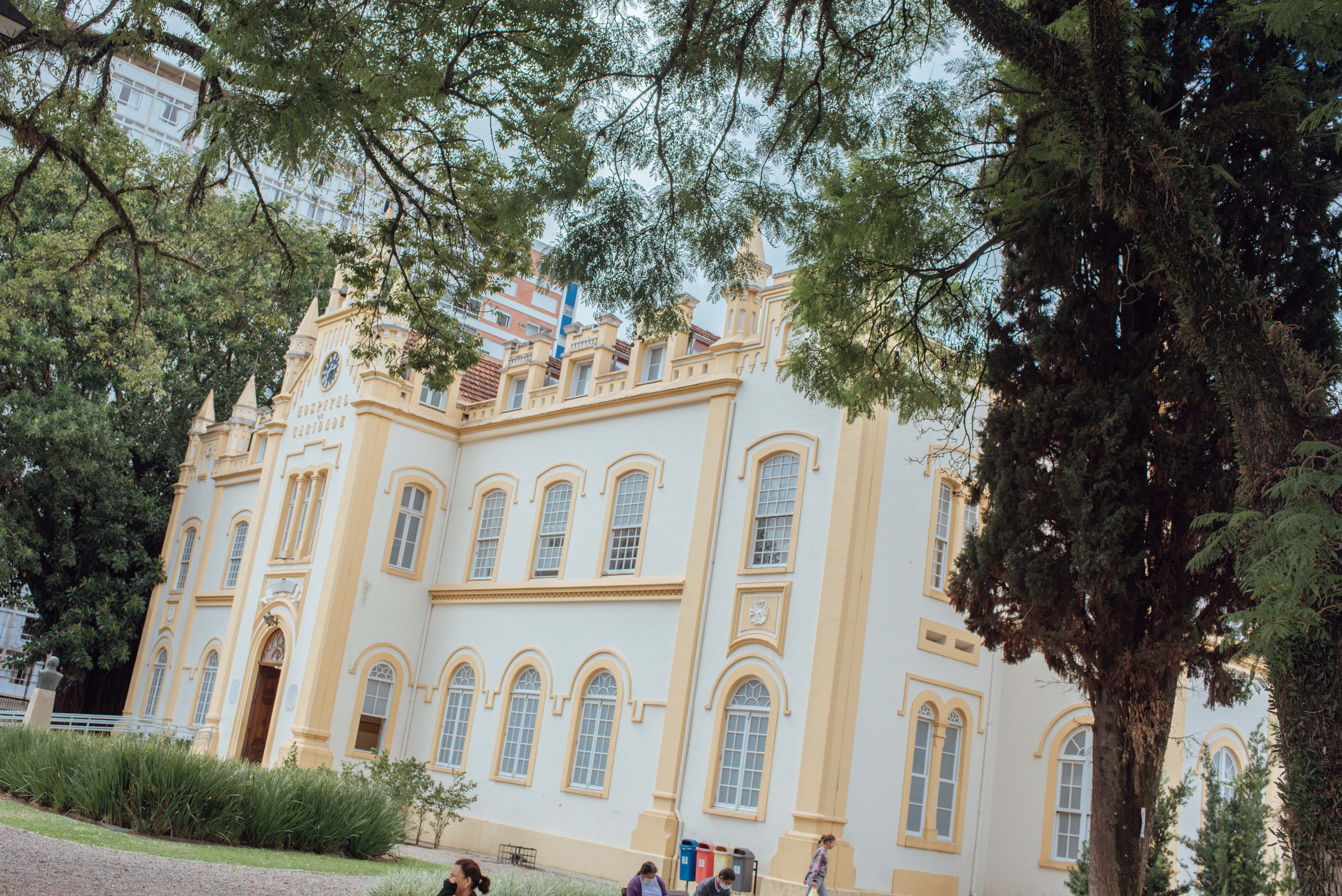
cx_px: 671
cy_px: 448
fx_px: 1305
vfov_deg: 37.9
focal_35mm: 35
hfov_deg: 54.4
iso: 50
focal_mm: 35
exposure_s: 1/800
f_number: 5
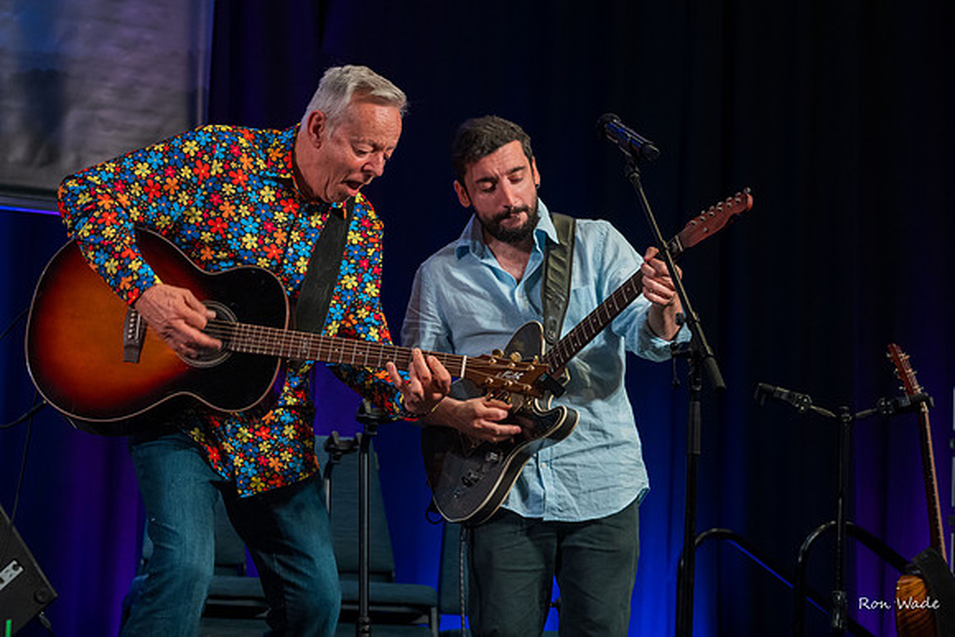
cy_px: 318
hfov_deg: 17.2
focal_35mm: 119
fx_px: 3153
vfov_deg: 11.5
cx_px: 494
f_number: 7.1
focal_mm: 112
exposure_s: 1/200
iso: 8000
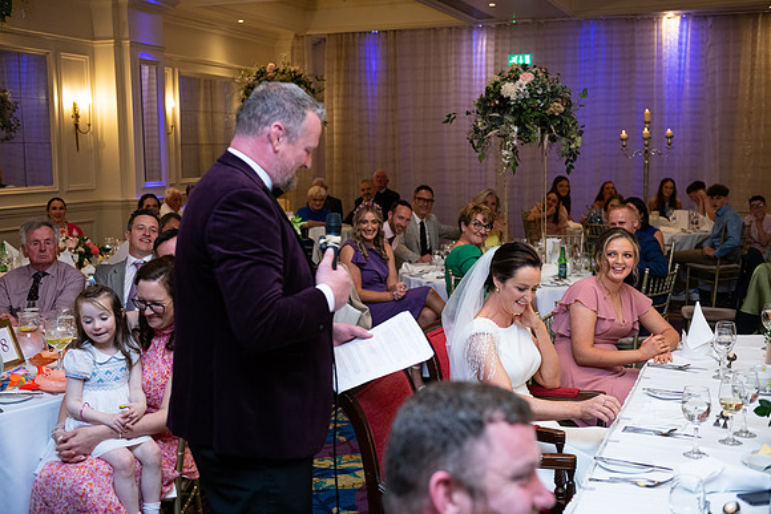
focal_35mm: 44
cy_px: 257
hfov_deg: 44.5
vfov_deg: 30.5
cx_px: 386
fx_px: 943
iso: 800
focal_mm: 44
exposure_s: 1/160
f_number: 3.5
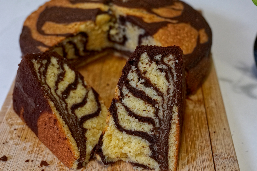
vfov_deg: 22.6
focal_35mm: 60
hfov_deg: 33.4
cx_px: 128
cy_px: 86
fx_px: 428
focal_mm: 60
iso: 6400
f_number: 7.1
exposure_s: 1/60
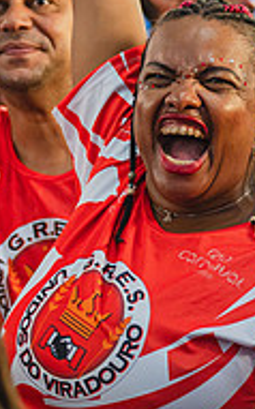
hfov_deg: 4.0
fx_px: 3611
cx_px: 194
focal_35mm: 324
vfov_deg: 6.5
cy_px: 126
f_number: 5
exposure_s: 1/400
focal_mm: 135
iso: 1600
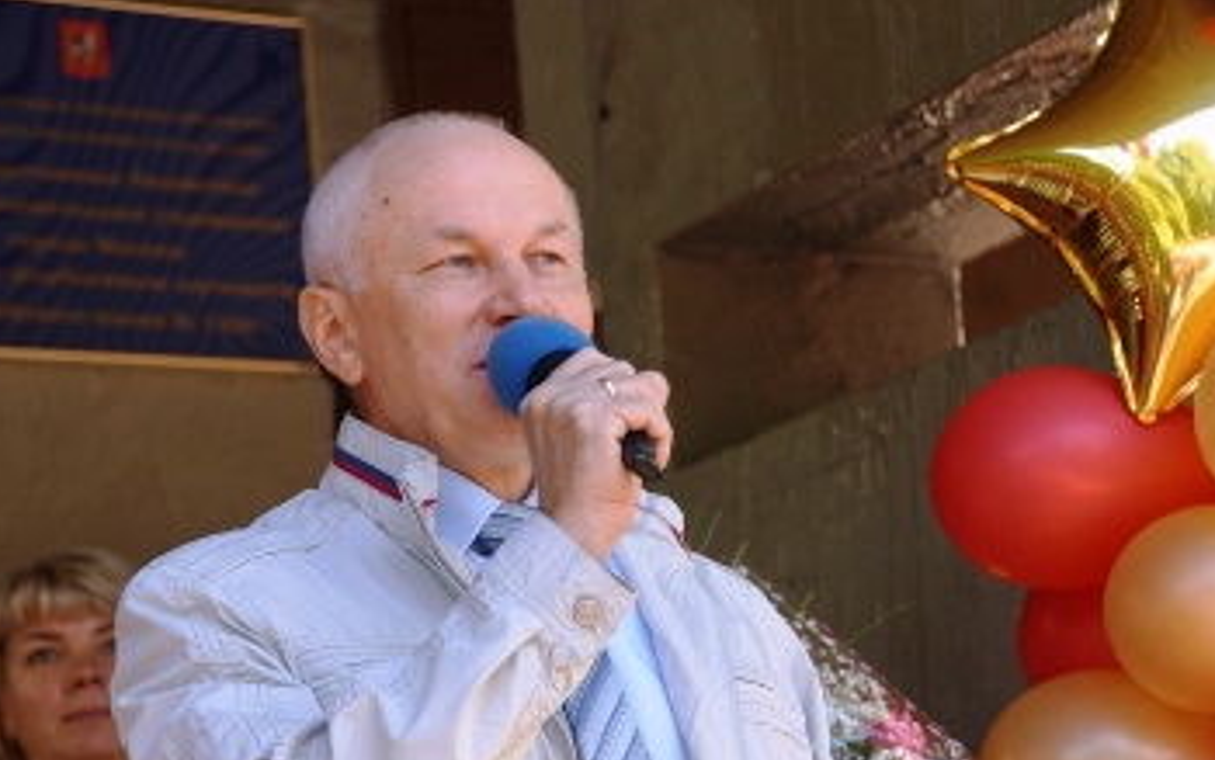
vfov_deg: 9.6
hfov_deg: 15.2
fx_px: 4538
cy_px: 508
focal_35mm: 137
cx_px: 500
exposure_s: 1/100
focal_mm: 70
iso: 200
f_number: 5.6
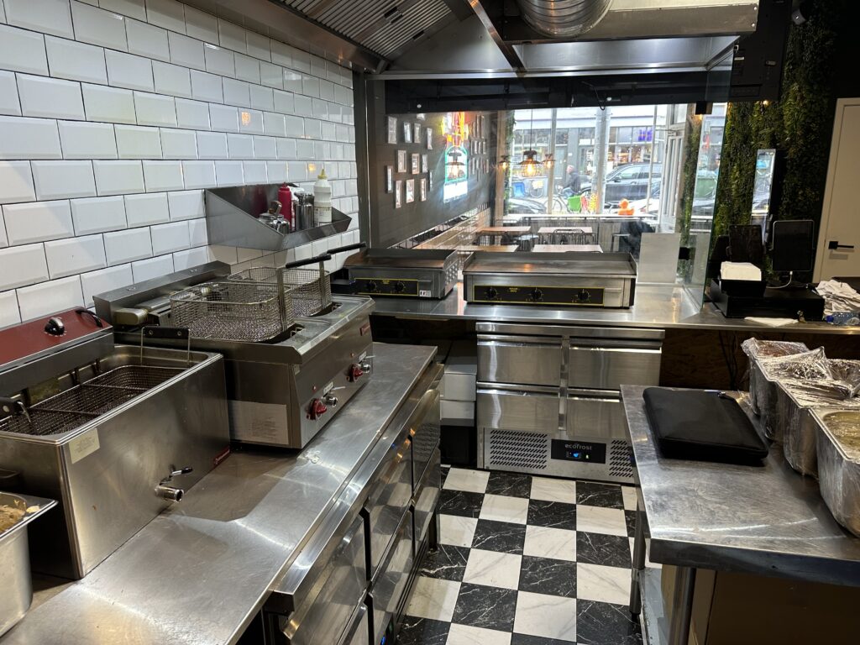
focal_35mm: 24
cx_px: 430
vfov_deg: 56.8
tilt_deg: -15.1
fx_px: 596
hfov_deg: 71.6
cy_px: 322
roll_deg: +0.9
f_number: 1.78
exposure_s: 1/50
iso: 160
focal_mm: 6.86
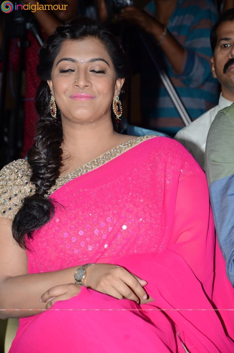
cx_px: 117
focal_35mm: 158
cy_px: 176
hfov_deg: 8.7
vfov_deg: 13.1
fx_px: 1543
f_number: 5.6
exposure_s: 1/125
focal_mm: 105
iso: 400
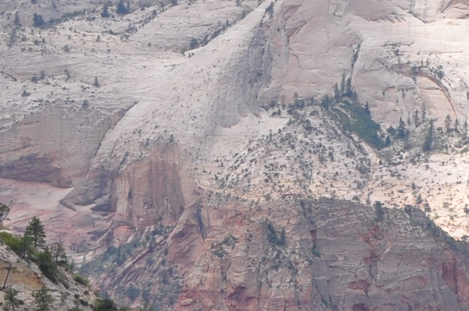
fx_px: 3180
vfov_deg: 5.5
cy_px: 523
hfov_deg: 8.3
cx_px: 671
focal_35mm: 244
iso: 200
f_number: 10
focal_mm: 35
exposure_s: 1/250
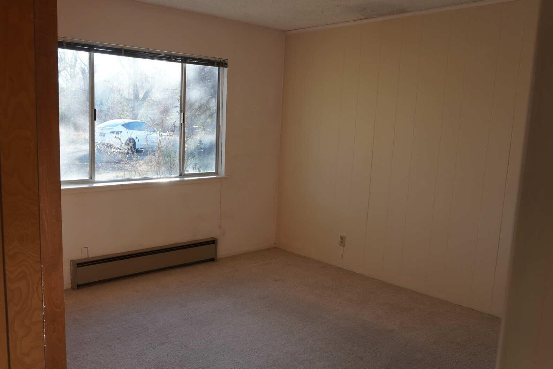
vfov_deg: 42.3
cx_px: 243
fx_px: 476
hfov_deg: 60.1
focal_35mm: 31
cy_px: 190
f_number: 4
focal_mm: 16
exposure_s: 1/160
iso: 200
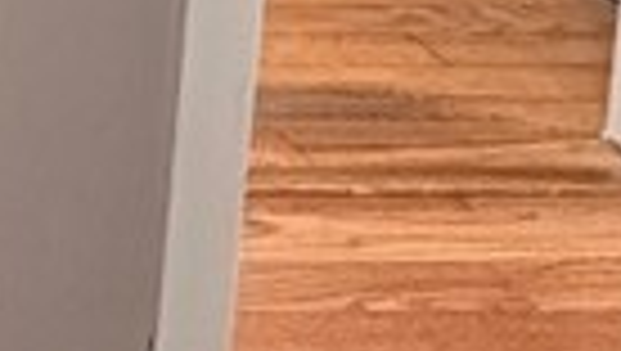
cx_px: -770
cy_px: -734
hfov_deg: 14.3
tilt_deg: -5.7
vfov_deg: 8.7
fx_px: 1863
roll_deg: -1.4
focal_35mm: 113
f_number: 2.2
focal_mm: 2.22
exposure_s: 1/60
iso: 400
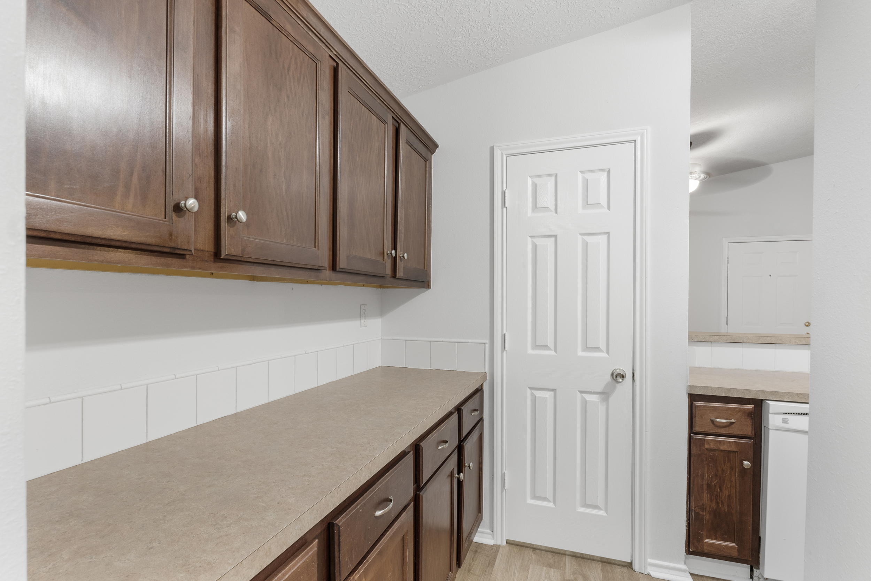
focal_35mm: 17
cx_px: 436
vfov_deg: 70.4
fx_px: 411
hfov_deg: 93.3
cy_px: 290
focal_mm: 11.6
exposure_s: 2.5
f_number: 9
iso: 250
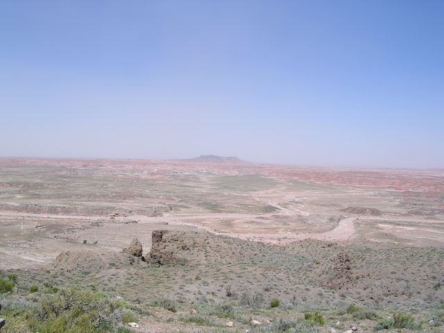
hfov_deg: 49.0
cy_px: 166
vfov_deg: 37.7
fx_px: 487
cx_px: 222
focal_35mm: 38
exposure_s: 1/349
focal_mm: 5.8
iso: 50
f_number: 5.6
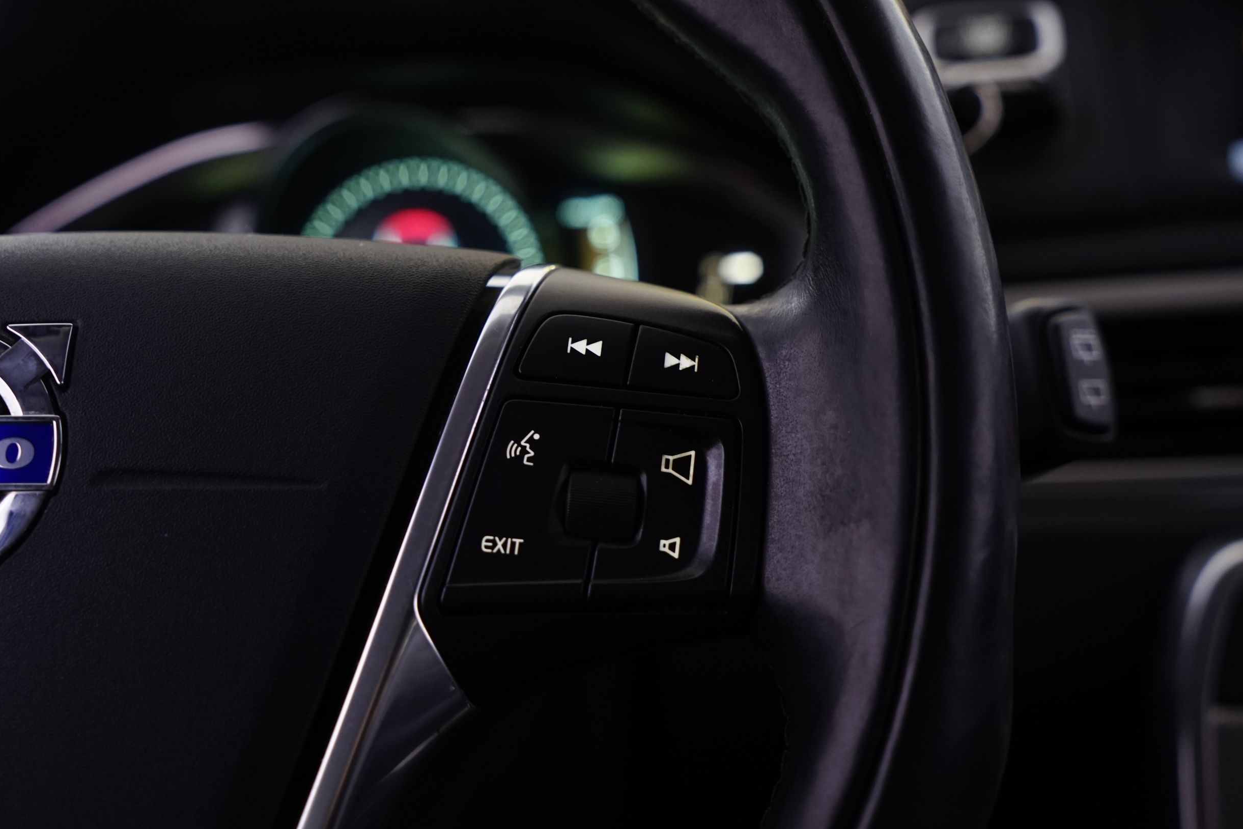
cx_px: 625
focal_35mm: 43
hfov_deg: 45.4
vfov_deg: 31.2
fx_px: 1485
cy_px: 424
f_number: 4.5
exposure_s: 1/10
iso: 1250
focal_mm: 42
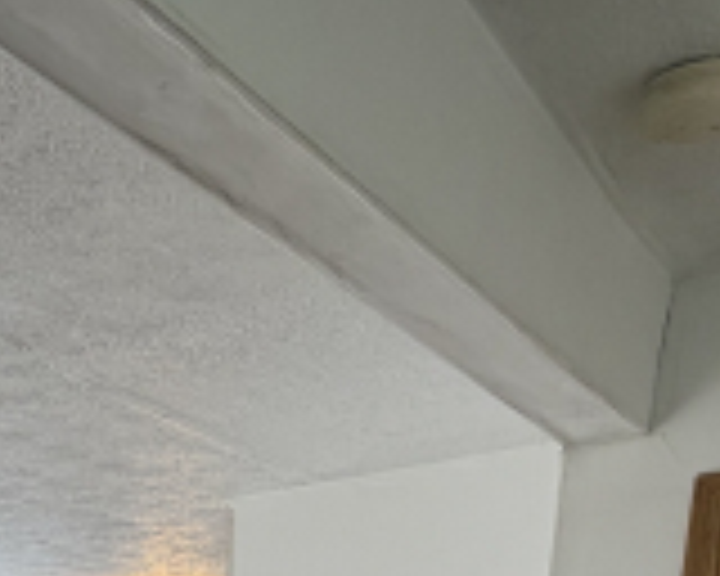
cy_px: 1044
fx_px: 1215
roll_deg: -0.6
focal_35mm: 57
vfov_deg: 19.6
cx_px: 29
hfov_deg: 31.0
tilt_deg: -12.5
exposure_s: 1/120
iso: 80
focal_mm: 2.22
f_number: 2.2
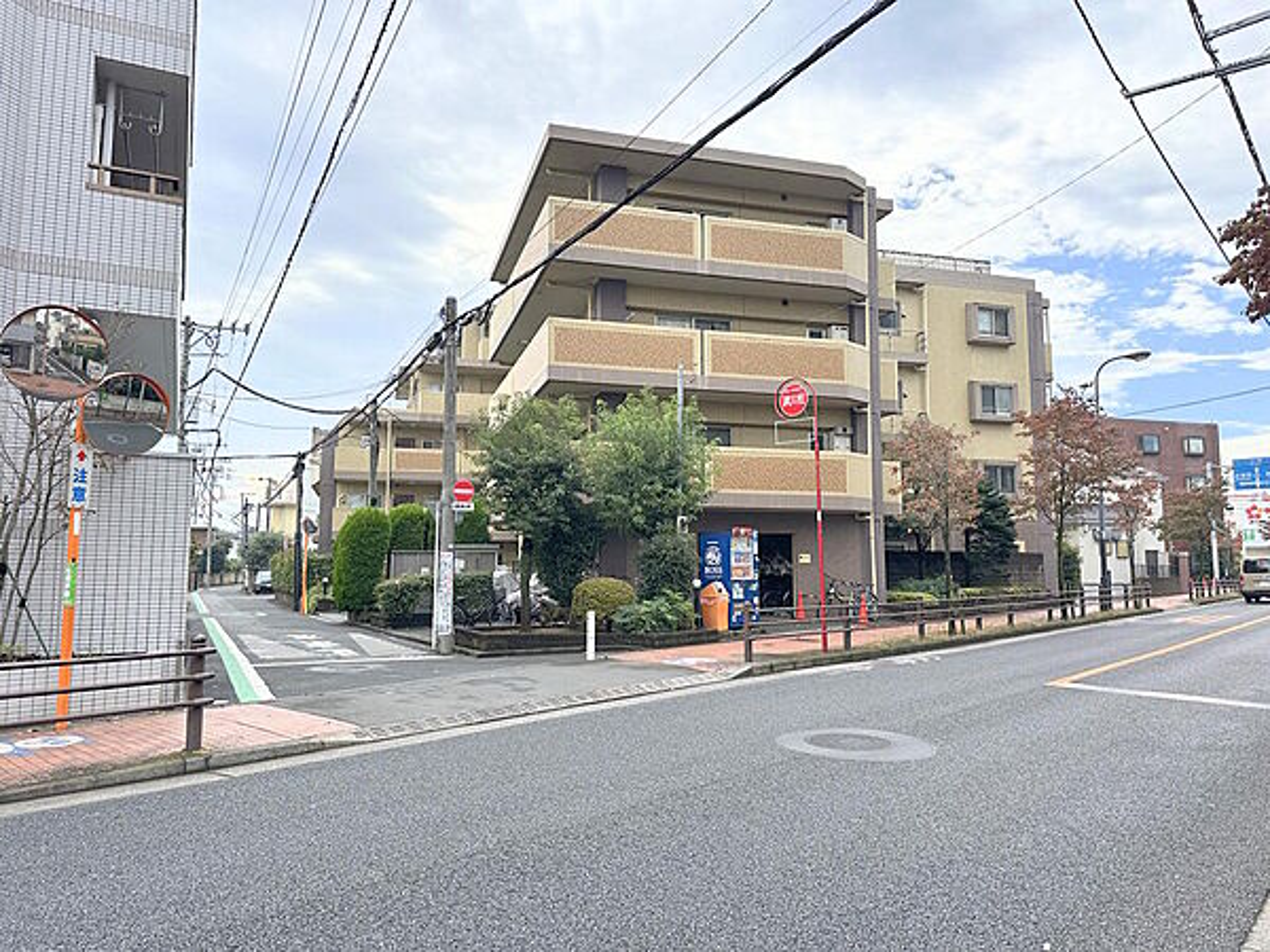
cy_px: 476
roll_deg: -0.1
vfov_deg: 56.8
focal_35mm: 24
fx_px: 881
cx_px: 635
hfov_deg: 71.6
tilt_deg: +5.7
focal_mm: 6.86
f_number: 1.78
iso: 80
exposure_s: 1/2967
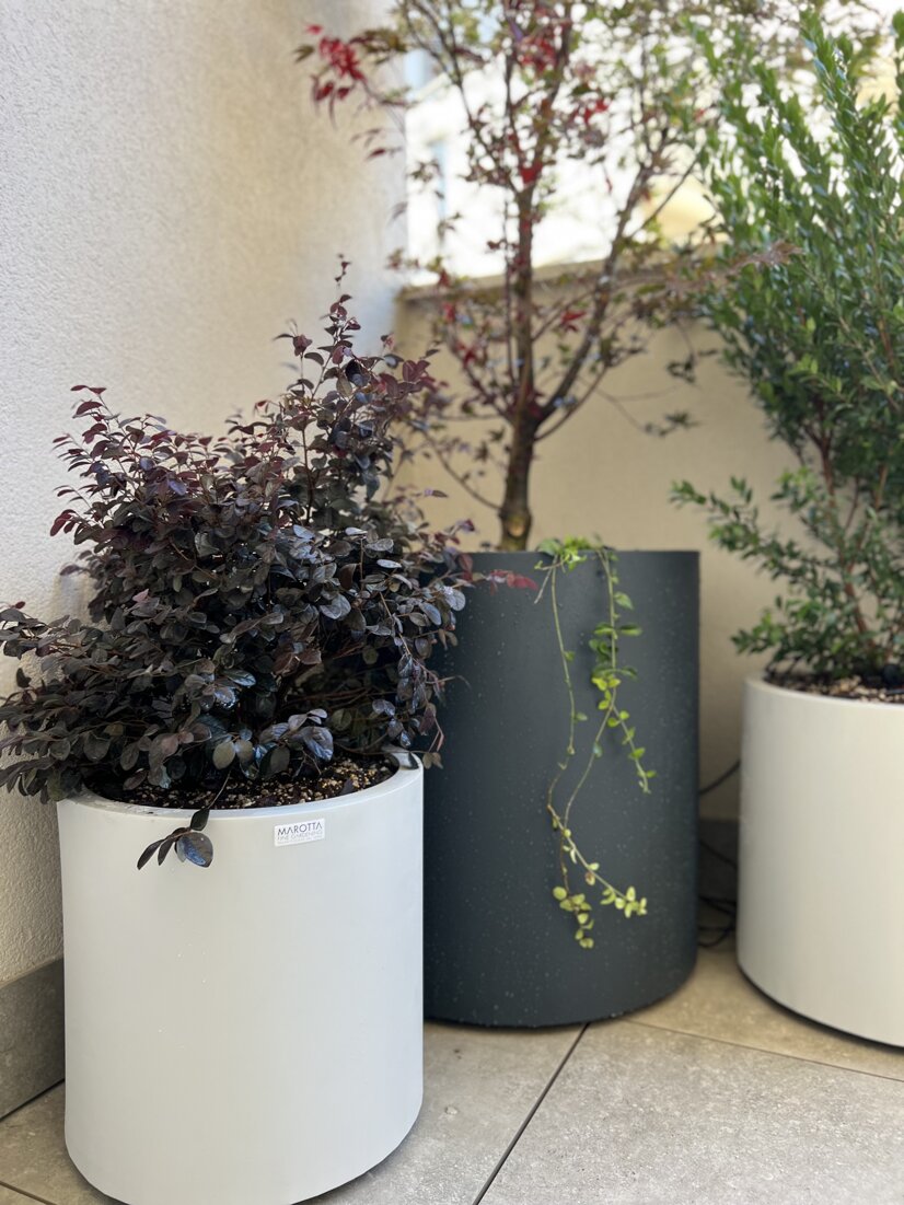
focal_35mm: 26
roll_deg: +0.9
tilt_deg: -2.6
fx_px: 905
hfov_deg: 53.1
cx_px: 452
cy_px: 602
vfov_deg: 67.3
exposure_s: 1/121
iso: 50
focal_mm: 5.7
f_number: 1.5
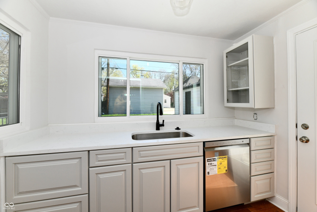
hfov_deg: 104.3
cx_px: 158
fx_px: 123
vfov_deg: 81.2
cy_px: 106
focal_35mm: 14
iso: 640
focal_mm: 14
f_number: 11
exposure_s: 1/250
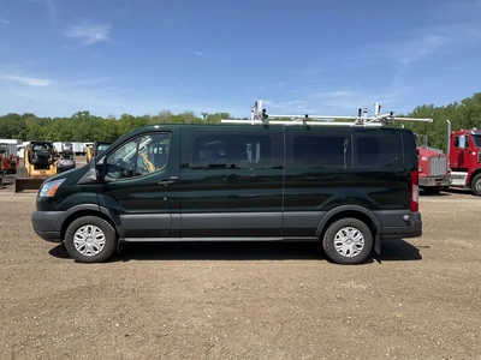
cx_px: 240
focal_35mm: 29
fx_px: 403
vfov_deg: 48.2
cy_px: 180
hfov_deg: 61.7
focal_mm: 3
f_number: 1.8
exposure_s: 1/1626
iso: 25
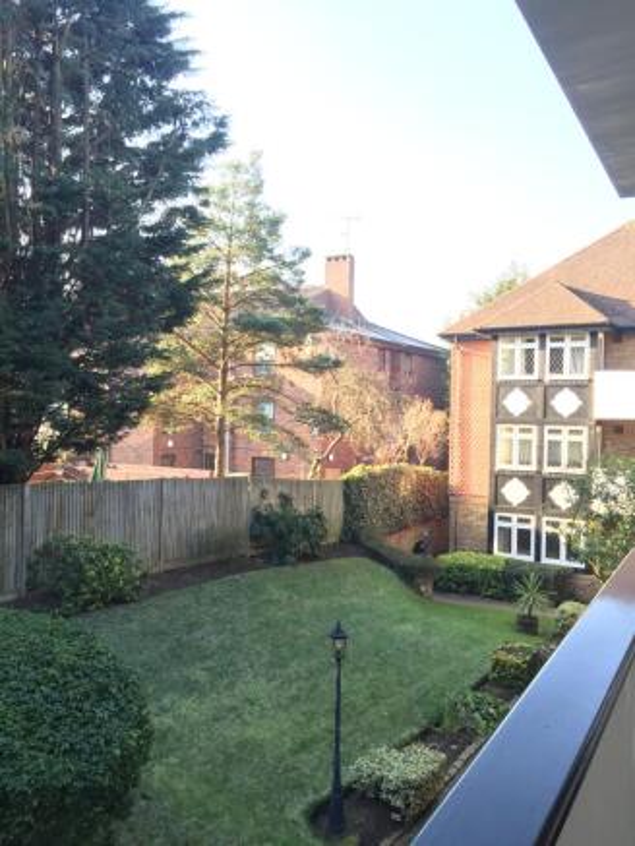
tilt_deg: -0.1
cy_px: 423
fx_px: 709
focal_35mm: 29
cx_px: 318
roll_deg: -0.8
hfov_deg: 48.2
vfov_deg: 61.6
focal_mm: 4.15
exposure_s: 1/100
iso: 32
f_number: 2.2
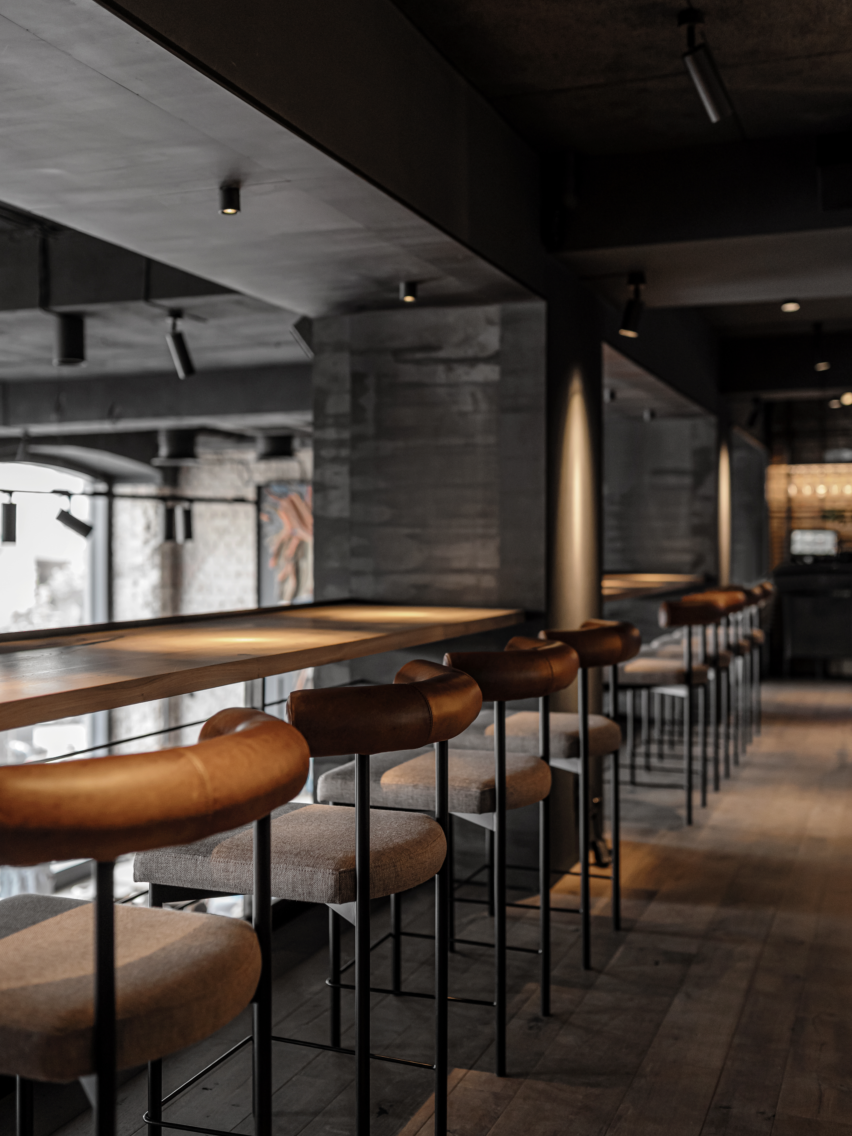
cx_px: 425
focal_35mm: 38
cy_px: 559
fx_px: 1247
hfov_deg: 37.7
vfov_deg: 49.0
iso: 1000
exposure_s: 1/160
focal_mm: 35
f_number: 2
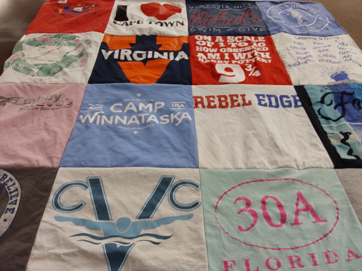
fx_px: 293
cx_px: 181
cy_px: 136
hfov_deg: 63.4
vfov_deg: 49.7
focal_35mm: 28
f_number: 1.9
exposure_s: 1/60
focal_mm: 2.91
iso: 80
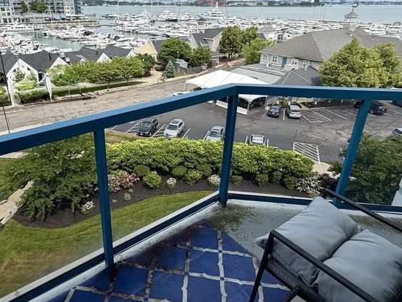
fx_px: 302
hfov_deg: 66.7
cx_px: 162
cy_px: 130
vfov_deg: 52.9
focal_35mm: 26
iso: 25
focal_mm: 2.22
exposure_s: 1/770
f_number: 2.2
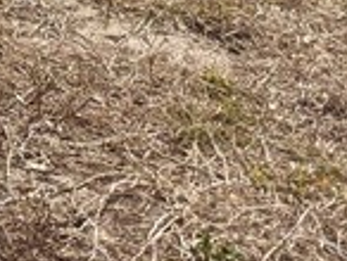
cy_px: -641
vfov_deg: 7.3
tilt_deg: -5.9
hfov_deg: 9.8
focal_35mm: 168
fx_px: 1687
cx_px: -582
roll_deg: +0.1
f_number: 1.78
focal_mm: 6.76
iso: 125
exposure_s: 1/5319
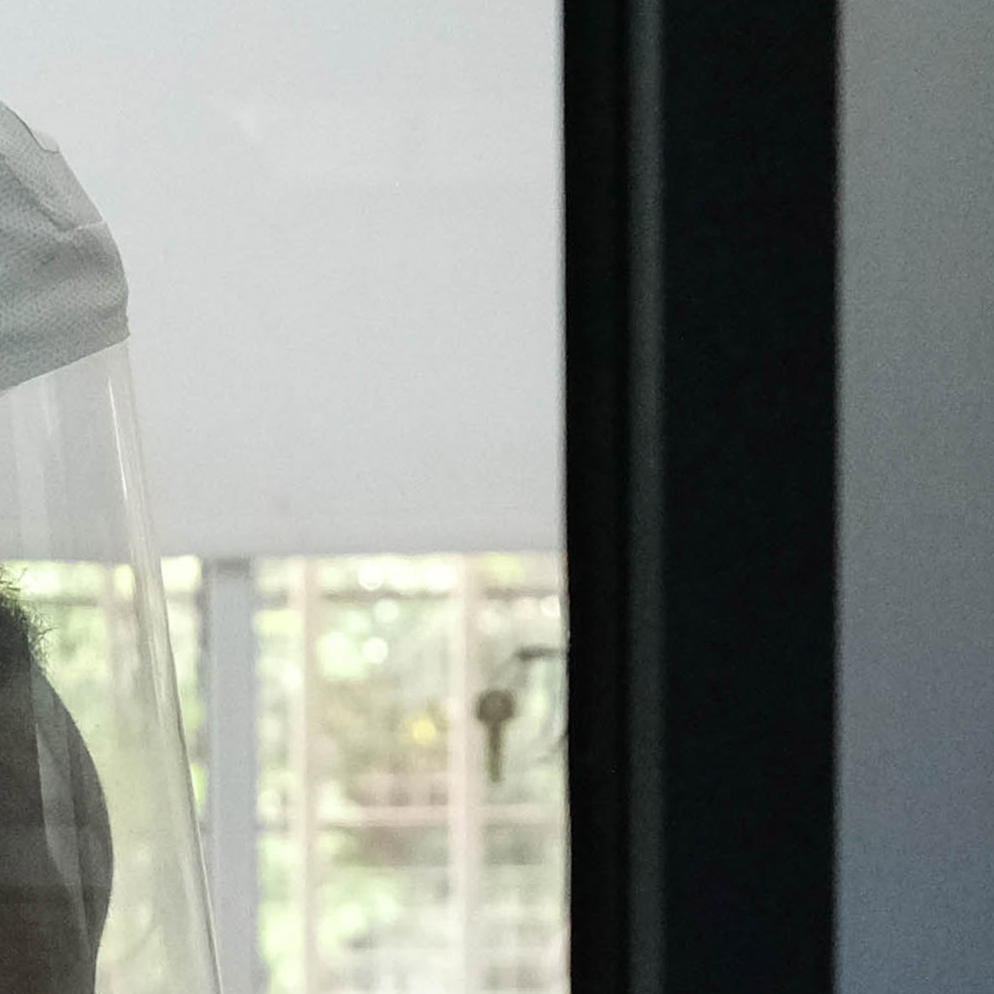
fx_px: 3346
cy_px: 1458
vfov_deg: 15.7
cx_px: -541
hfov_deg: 15.5
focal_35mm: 103
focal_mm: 16
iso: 2500
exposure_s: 1/400
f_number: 3.6
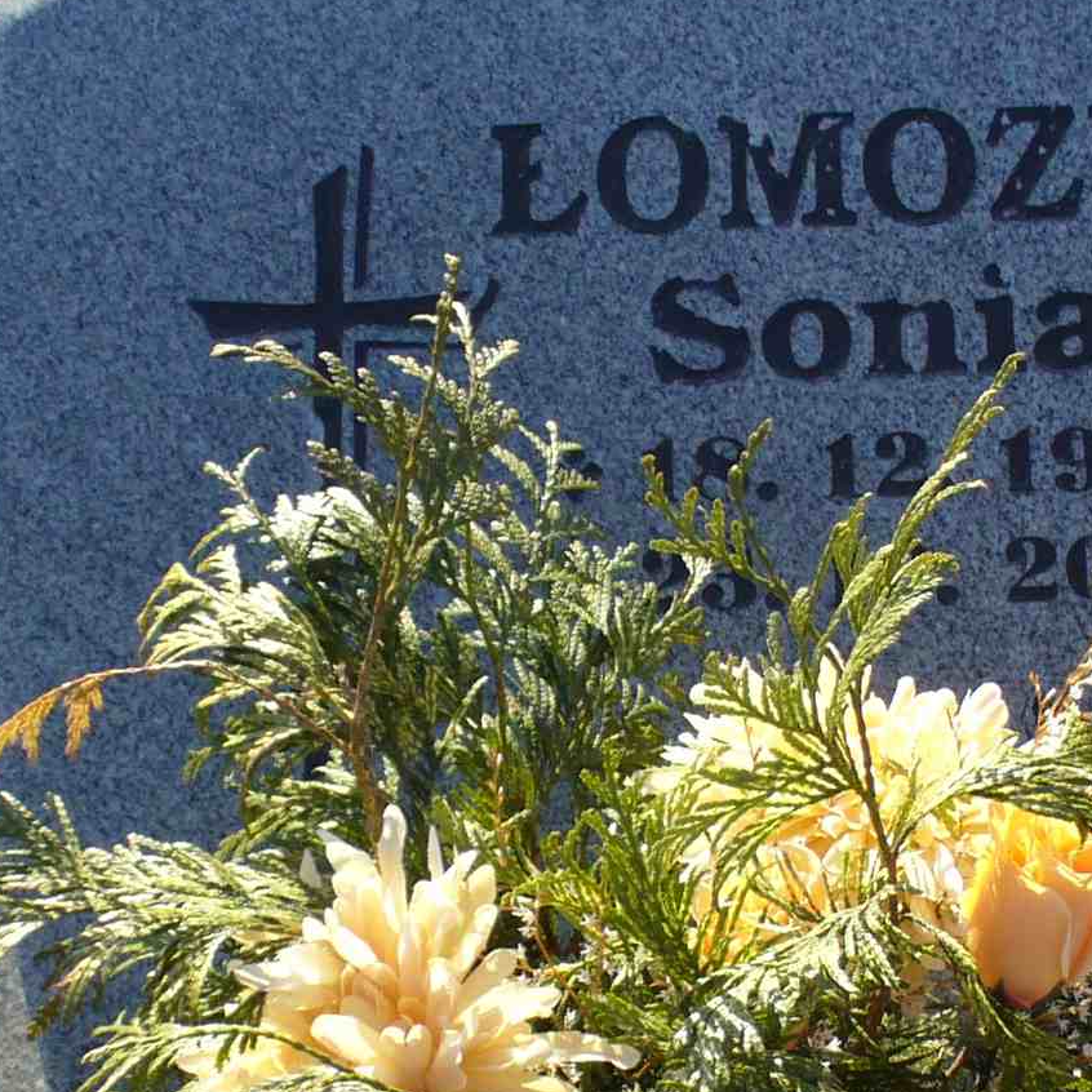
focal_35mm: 99
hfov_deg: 17.5
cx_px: 705
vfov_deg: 17.4
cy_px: 851
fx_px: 3533
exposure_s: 1/400
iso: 80
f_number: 2.8
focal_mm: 6.1
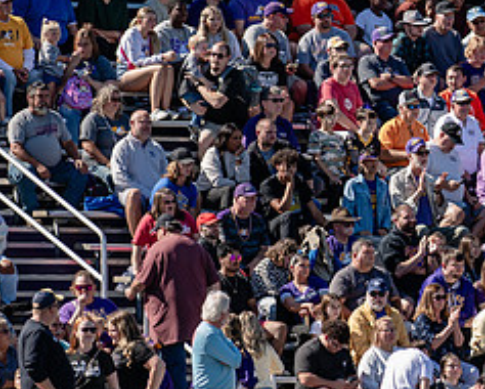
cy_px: 206
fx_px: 9884
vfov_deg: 2.3
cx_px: 479
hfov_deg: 2.8
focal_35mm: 688
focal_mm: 300
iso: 160
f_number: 3.5
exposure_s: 1/1250
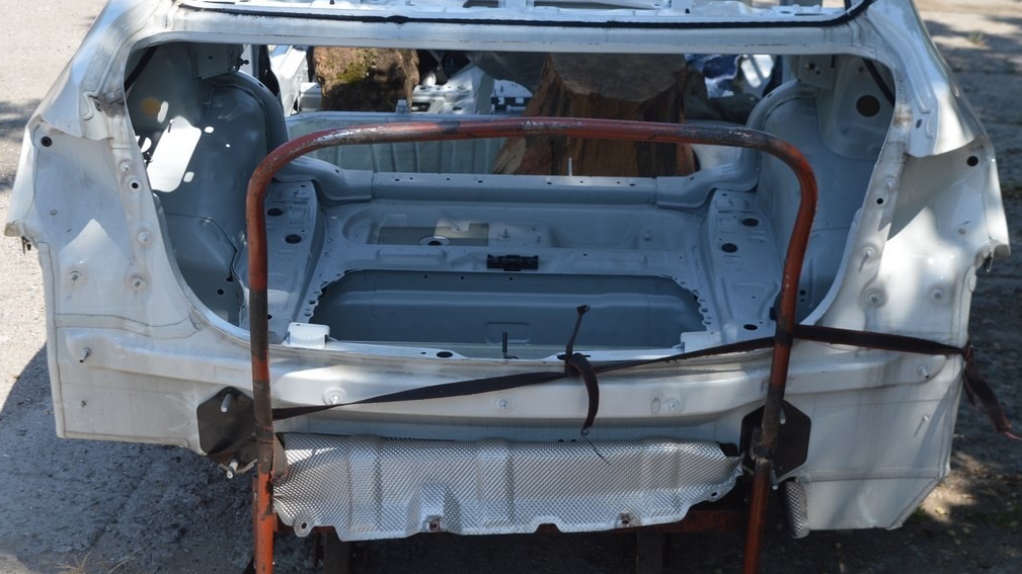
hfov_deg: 40.6
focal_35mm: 51
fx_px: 1382
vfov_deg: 23.5
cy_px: 257
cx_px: 509
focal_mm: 32
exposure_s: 1/200
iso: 100
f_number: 7.1
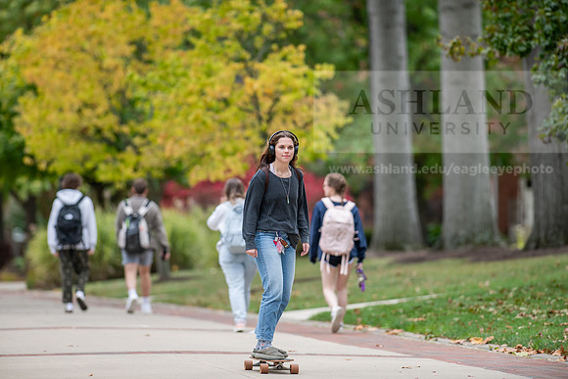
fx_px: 4734
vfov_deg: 4.6
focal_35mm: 300
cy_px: 190
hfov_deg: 6.9
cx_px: 284
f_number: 3.5
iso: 250
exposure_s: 1/500
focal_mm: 300
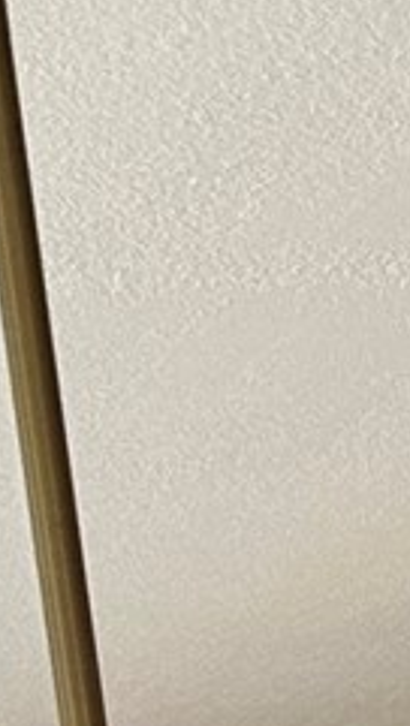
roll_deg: -2.4
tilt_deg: -18.9
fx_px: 4280
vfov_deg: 9.2
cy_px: 1398
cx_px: 2659
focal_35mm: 222
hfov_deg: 4.1
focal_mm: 6.86
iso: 80
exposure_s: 1/121
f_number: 1.78
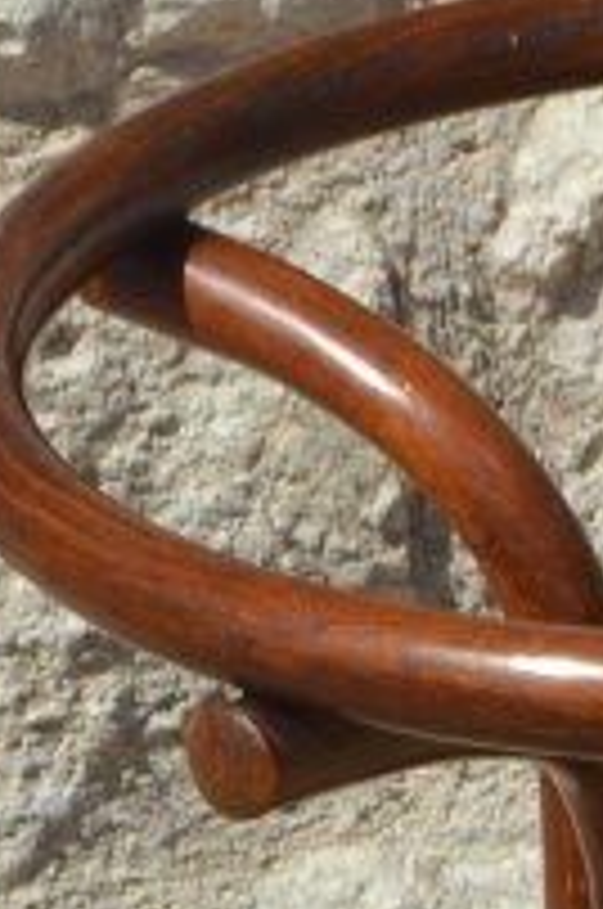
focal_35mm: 401
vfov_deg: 5.1
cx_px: 864
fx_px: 10108
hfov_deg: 3.4
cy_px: 1656
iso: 100
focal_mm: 45
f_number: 9
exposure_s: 1/320
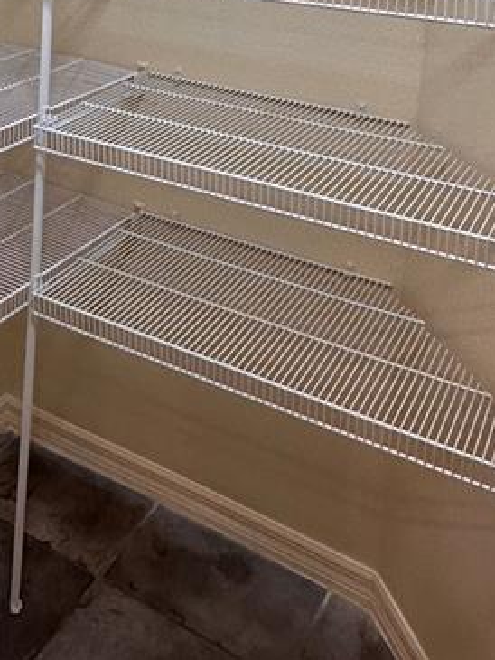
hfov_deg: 31.1
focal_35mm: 46
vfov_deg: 36.7
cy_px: -13
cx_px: 134
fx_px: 877
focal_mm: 2.22
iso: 200
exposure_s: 1/120
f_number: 2.2
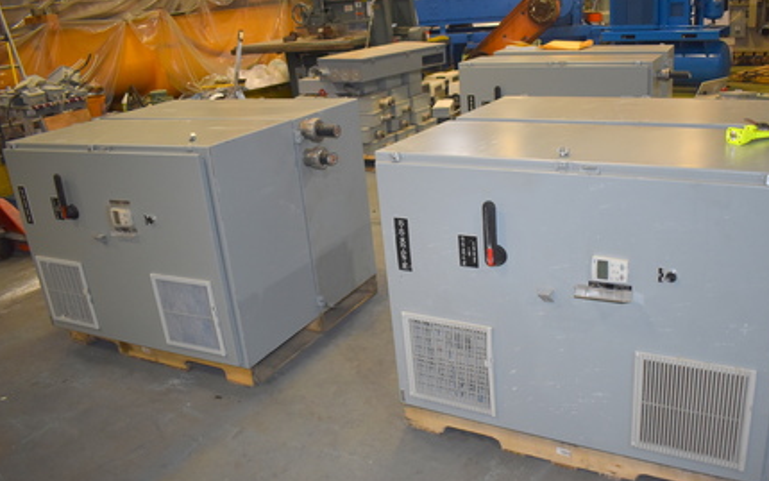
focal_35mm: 32
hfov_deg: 59.4
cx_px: 438
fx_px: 671
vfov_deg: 39.5
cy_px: 242
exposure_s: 1/200
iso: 800
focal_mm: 18
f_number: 3.5
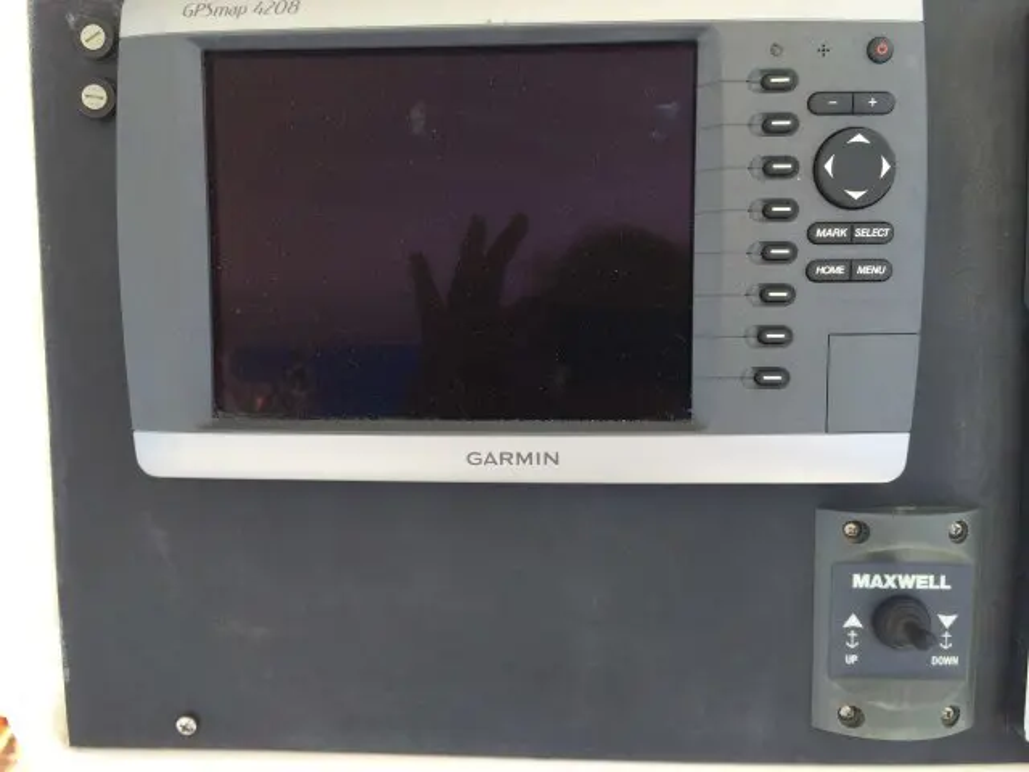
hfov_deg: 60.0
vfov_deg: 46.8
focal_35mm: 30
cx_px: 514
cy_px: 386
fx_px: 892
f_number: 2.2
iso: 32
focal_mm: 4.12
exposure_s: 1/360
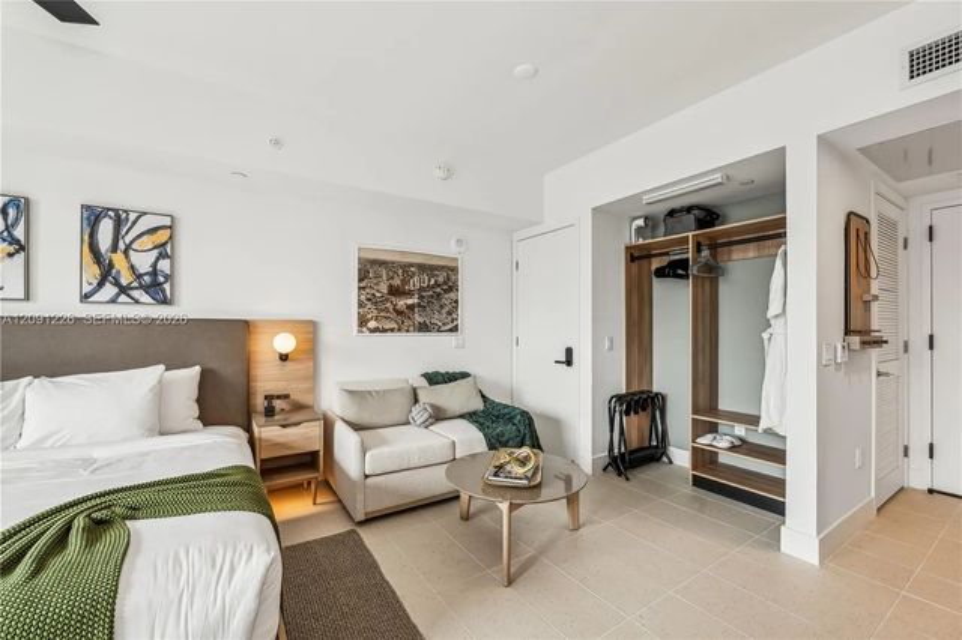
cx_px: 481
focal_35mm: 14
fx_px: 374
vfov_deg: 81.1
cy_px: 320
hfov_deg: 104.3
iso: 200
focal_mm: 14
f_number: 9
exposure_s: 1/20
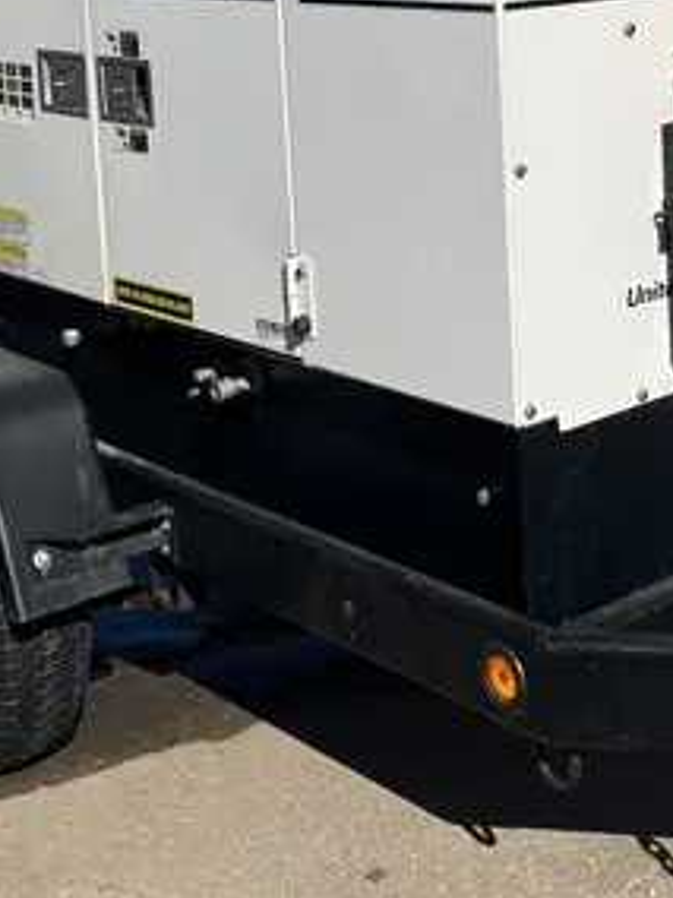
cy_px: 65
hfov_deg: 21.6
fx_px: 1737
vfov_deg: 27.7
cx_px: 562
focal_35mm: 67
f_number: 1.6
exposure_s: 1/6494
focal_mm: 5.1
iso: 50
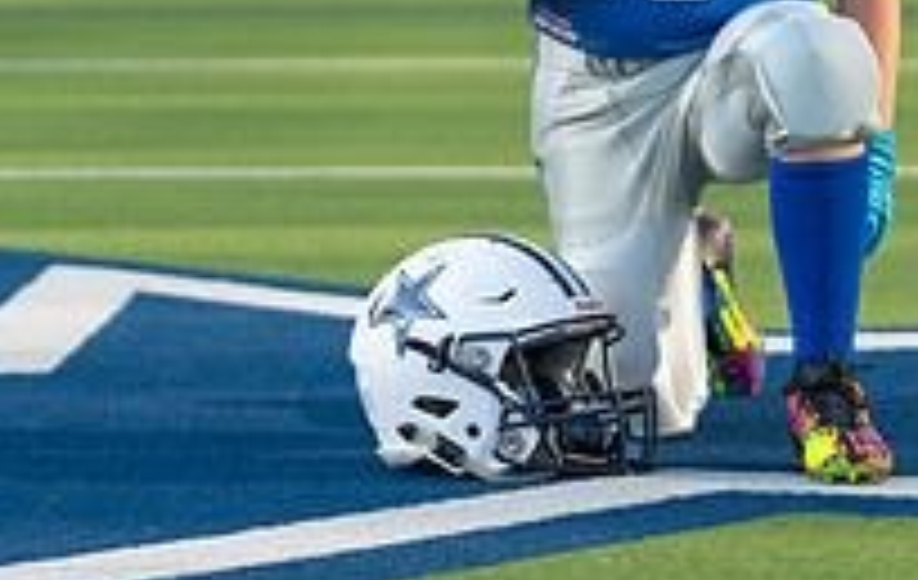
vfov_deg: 5.8
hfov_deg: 9.2
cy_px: -85
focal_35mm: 227
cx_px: 642
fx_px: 5698
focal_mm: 77
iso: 100
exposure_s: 1/640
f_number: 2.8
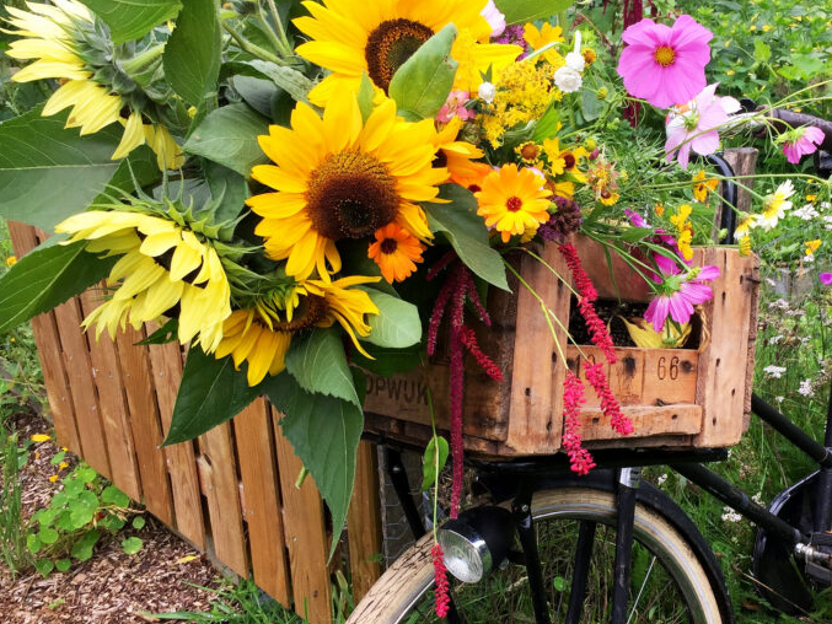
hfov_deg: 44.4
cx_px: 519
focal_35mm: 42
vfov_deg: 34.3
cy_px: 336
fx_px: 1010
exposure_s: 1/366
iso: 32
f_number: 2.2
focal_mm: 4.15
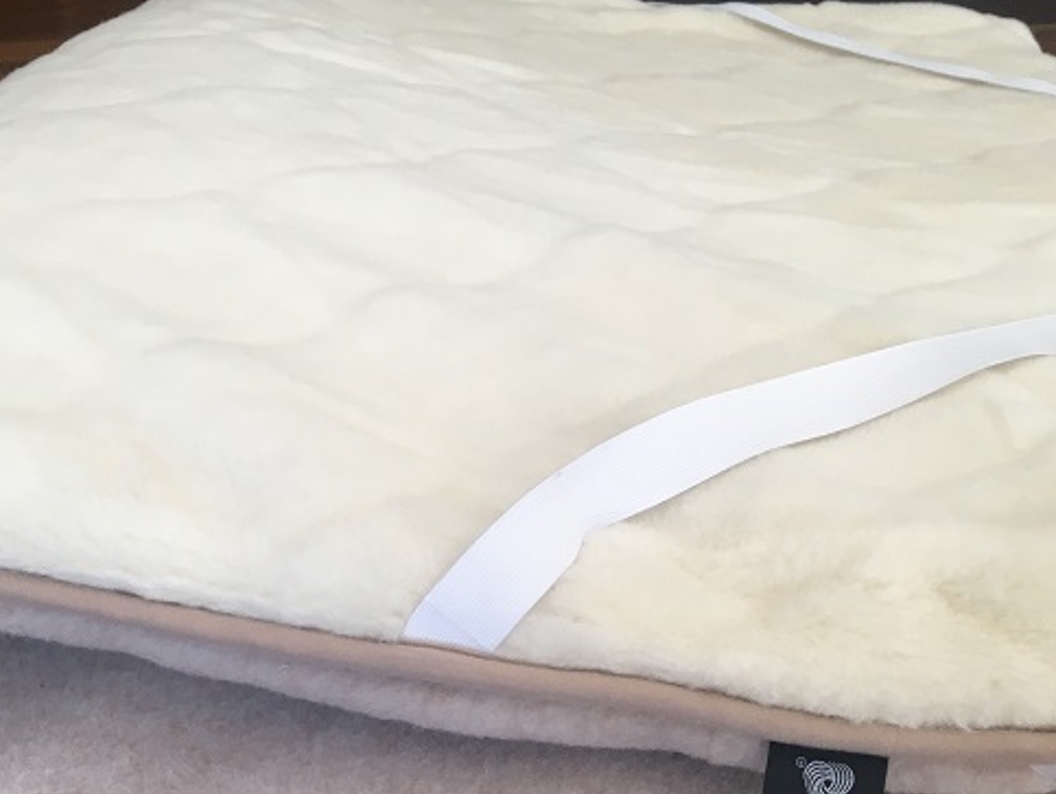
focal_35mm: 48
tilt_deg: -31.6
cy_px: 588
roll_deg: -0.8
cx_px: 435
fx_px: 1465
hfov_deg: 39.5
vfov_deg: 29.9
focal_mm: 4.15
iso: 40
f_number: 2.2
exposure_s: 1/33
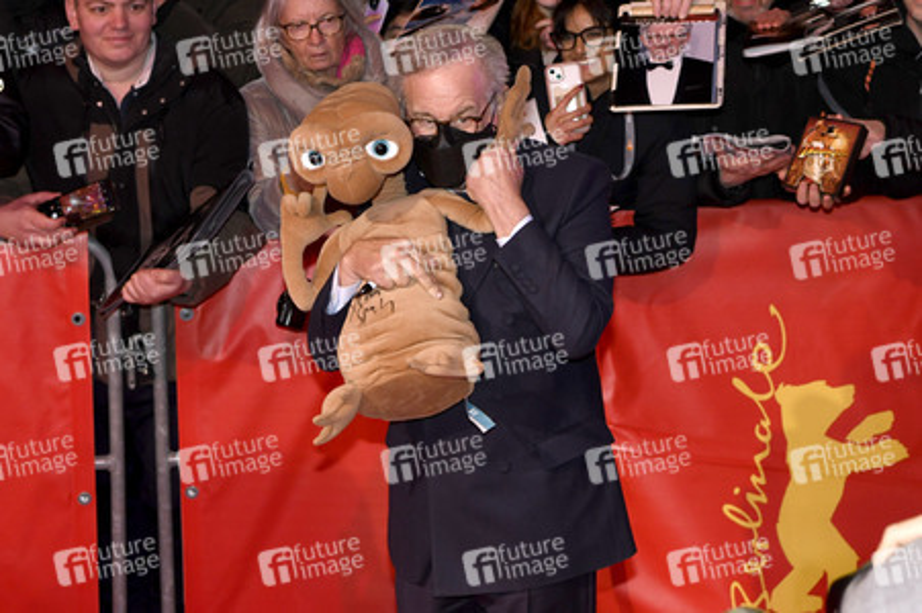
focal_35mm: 55
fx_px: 1408
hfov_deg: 36.3
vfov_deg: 24.6
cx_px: 461
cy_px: 306
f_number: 4.5
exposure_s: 1/160
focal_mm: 55
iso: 800
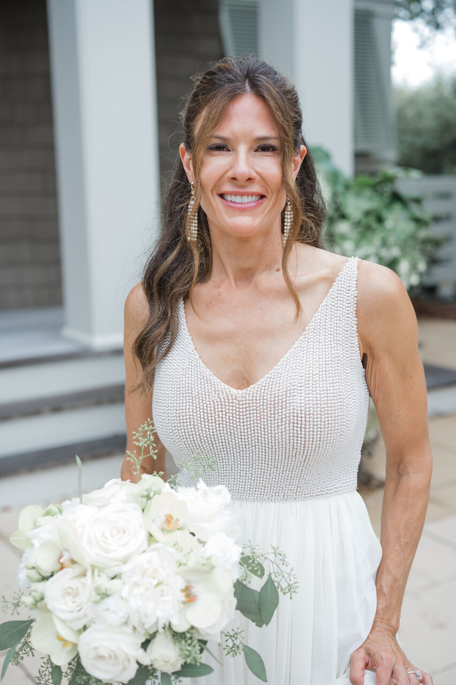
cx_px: 228
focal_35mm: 50
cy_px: 342
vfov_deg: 39.6
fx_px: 951
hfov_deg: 27.0
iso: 50
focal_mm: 50
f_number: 2.8
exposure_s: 1/200
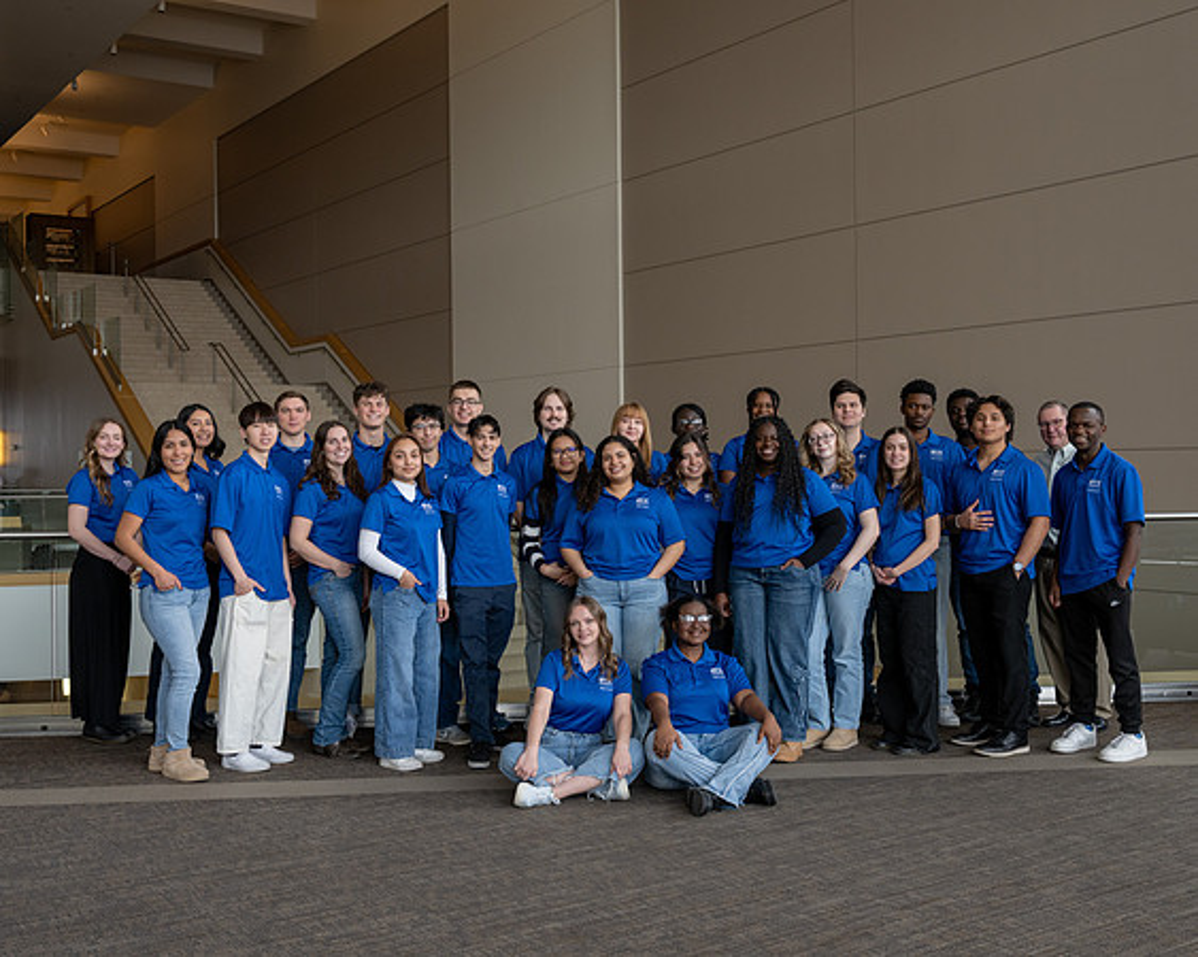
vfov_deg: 37.9
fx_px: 1395
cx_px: 600
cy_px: 460
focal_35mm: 39
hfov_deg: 46.5
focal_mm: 28.5
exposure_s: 1/125
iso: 200
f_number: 5
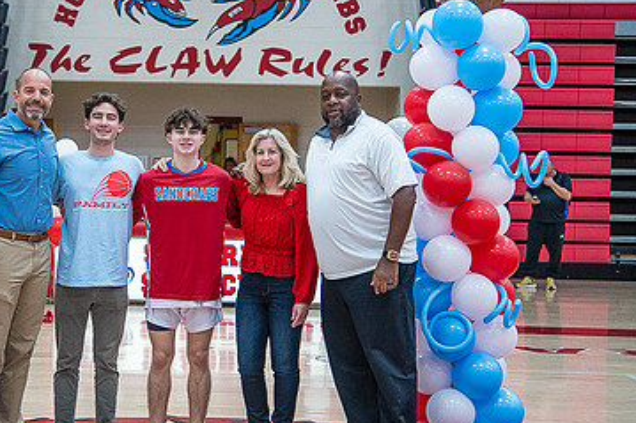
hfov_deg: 19.4
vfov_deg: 13.0
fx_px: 1854
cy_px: 207
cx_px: 193
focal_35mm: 105
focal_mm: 65
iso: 2000
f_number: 4
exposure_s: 1/320
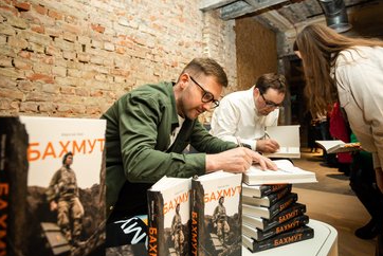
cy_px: 99
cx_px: 201
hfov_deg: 78.5
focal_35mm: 22
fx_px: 234
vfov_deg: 56.7
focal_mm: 17
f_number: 4
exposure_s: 1/125
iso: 3200
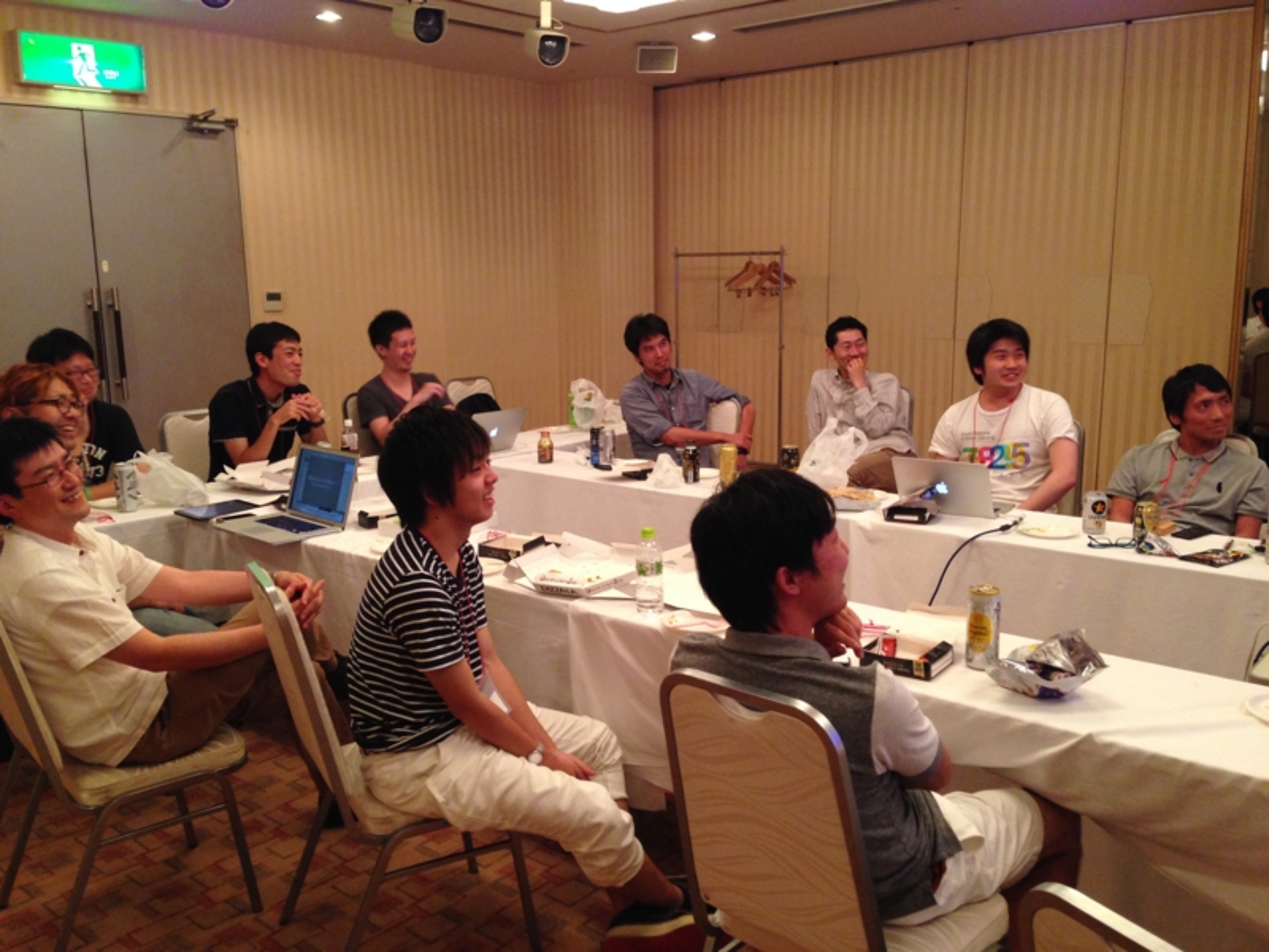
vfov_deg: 42.9
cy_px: 476
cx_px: 634
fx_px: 1210
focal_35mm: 33
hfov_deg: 55.4
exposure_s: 1/20
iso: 160
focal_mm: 4.12
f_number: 2.4
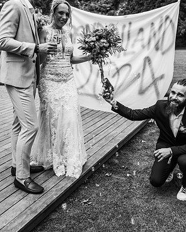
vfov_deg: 45.7
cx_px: 94
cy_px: 98
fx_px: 275
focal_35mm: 40
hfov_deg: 37.3
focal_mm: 35
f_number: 2.8
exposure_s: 1/1250
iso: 100
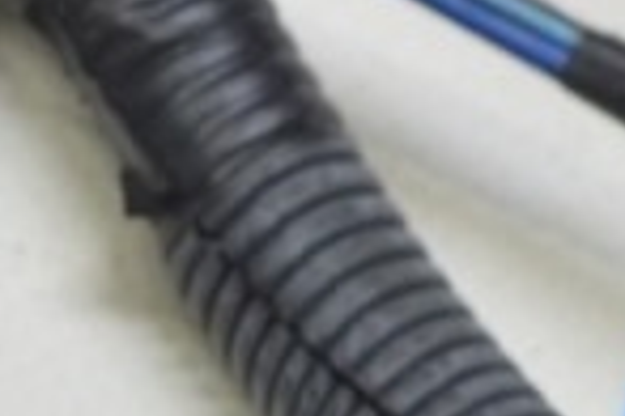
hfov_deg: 4.9
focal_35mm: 417
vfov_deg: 3.3
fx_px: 7239
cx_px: 608
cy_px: 885
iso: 400
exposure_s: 1/20
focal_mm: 40
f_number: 5.6
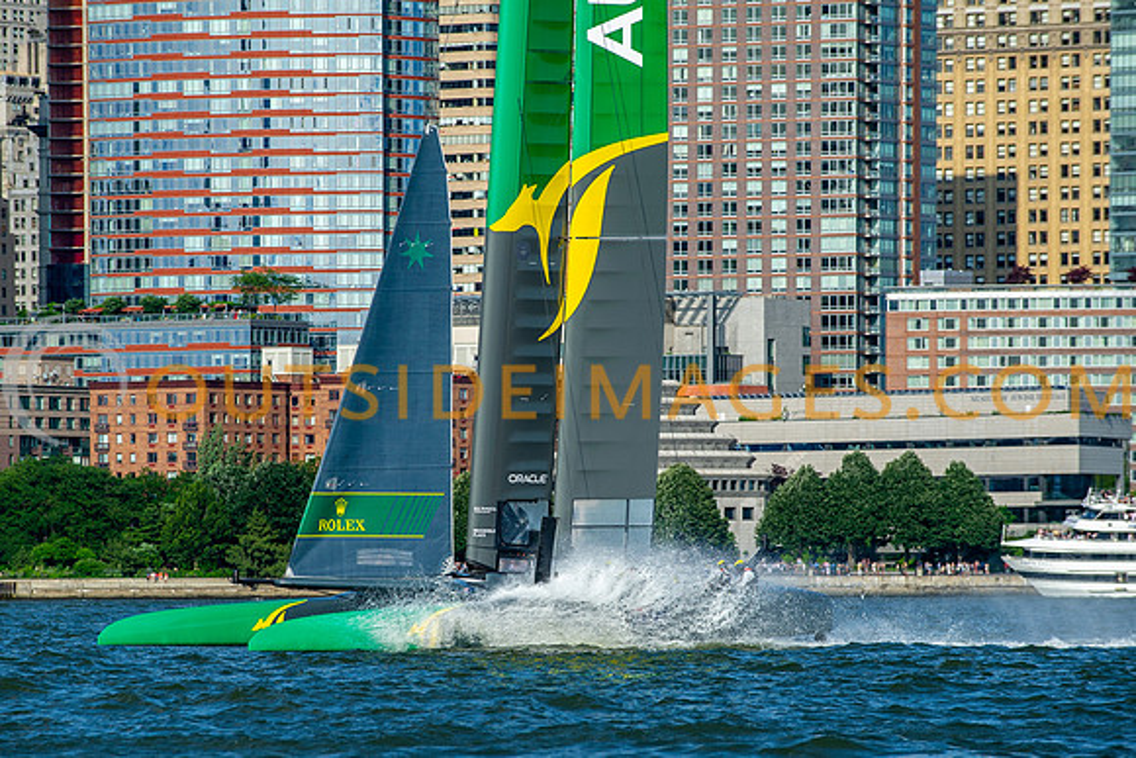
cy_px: 455
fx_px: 7647
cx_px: 512
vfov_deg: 5.7
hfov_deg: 8.5
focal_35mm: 242
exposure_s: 1/2000
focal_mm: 200
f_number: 5.6
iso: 400
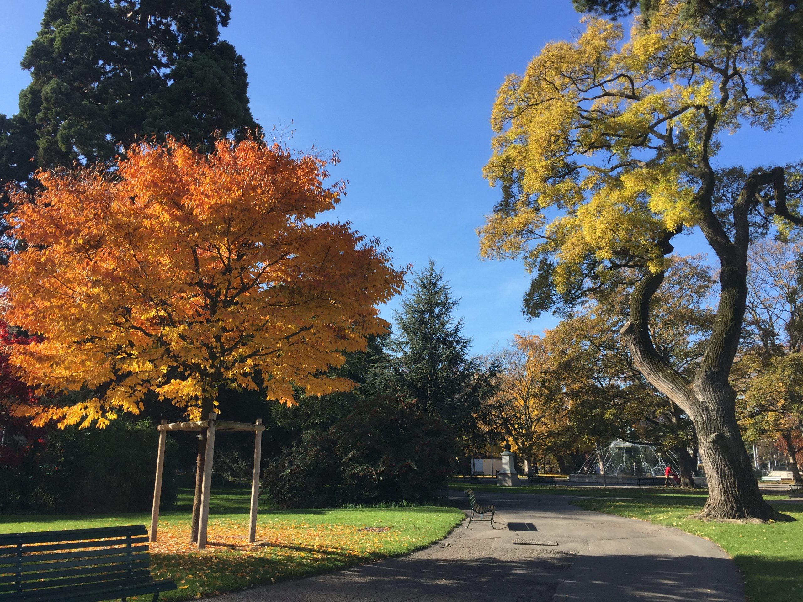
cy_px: 301
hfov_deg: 61.7
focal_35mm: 29
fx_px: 673
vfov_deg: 48.2
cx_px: 402
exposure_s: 1/964
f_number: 2.2
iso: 32
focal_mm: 4.15
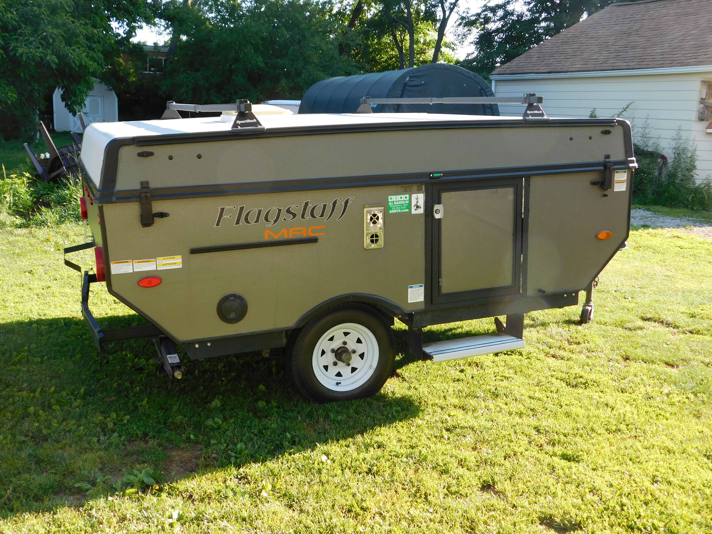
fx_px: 740
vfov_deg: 39.7
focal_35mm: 36
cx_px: 356
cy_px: 267
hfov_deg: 51.4
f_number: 3.5
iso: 125
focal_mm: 6.3
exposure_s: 1/200
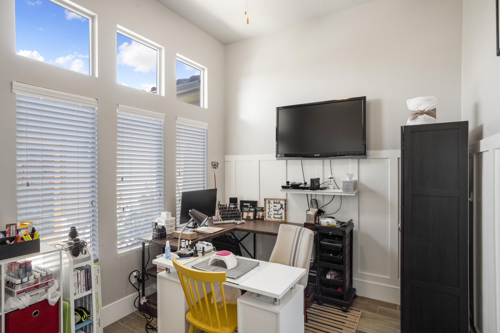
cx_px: 250
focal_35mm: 18
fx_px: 250
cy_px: 166
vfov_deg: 67.4
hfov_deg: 90.0
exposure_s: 1/10
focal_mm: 18
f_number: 9
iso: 250
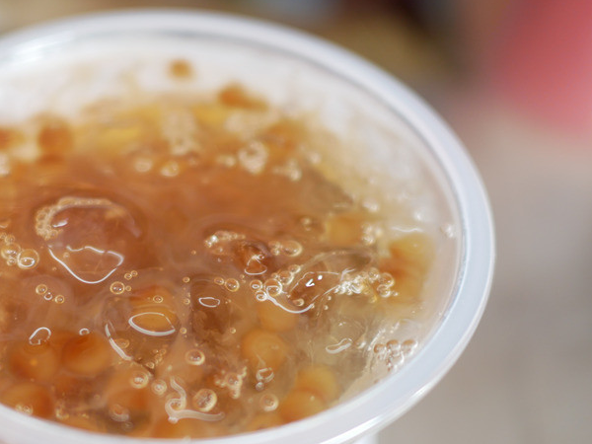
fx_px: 855
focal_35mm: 50
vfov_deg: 28.9
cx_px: 169
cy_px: 302
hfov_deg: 37.5
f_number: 1.7
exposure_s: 1/125
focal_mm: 15
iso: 200
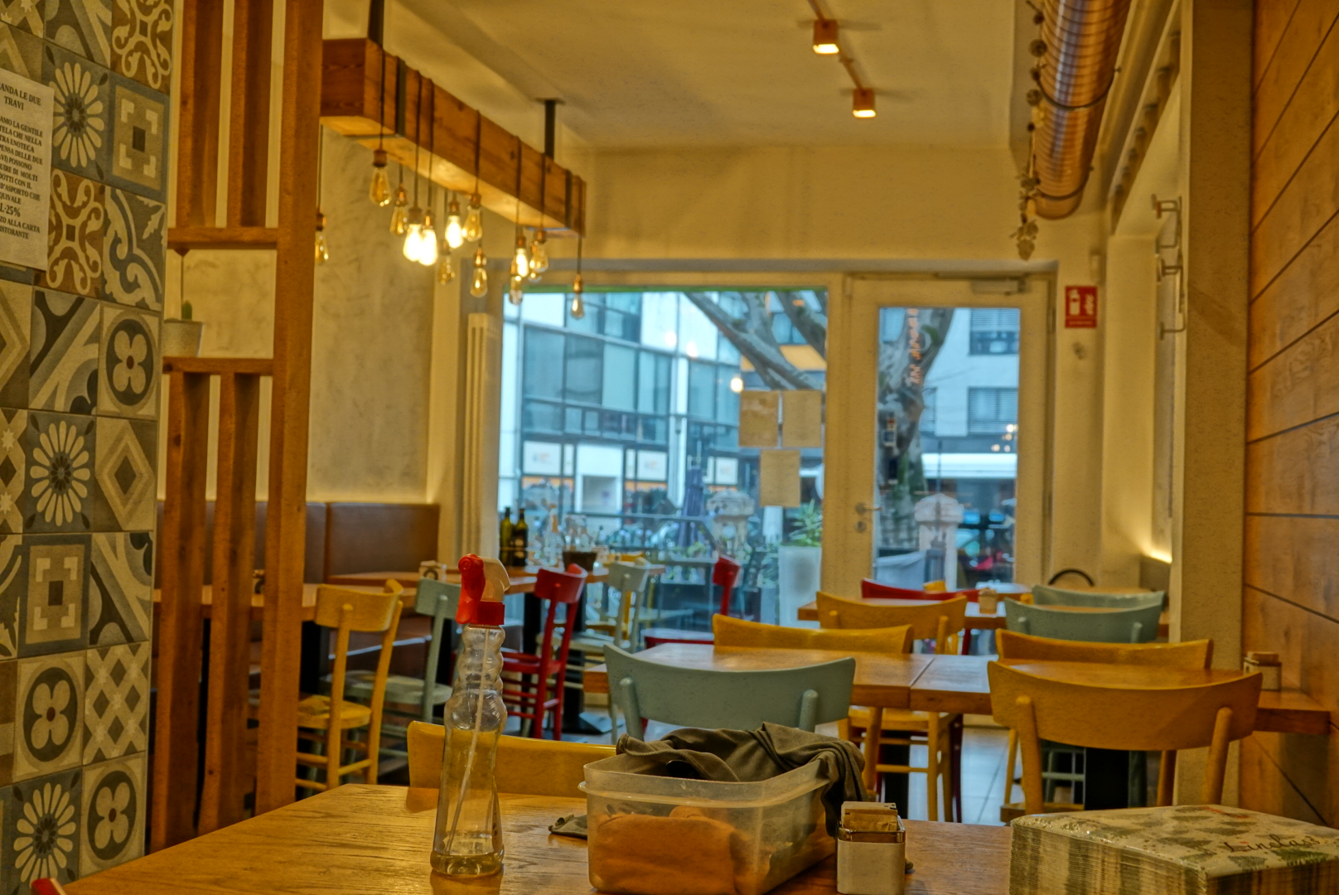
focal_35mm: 44
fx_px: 1638
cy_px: 448
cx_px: 670
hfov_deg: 44.5
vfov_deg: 30.6
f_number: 3.2
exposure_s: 1/50
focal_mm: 16.31
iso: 320
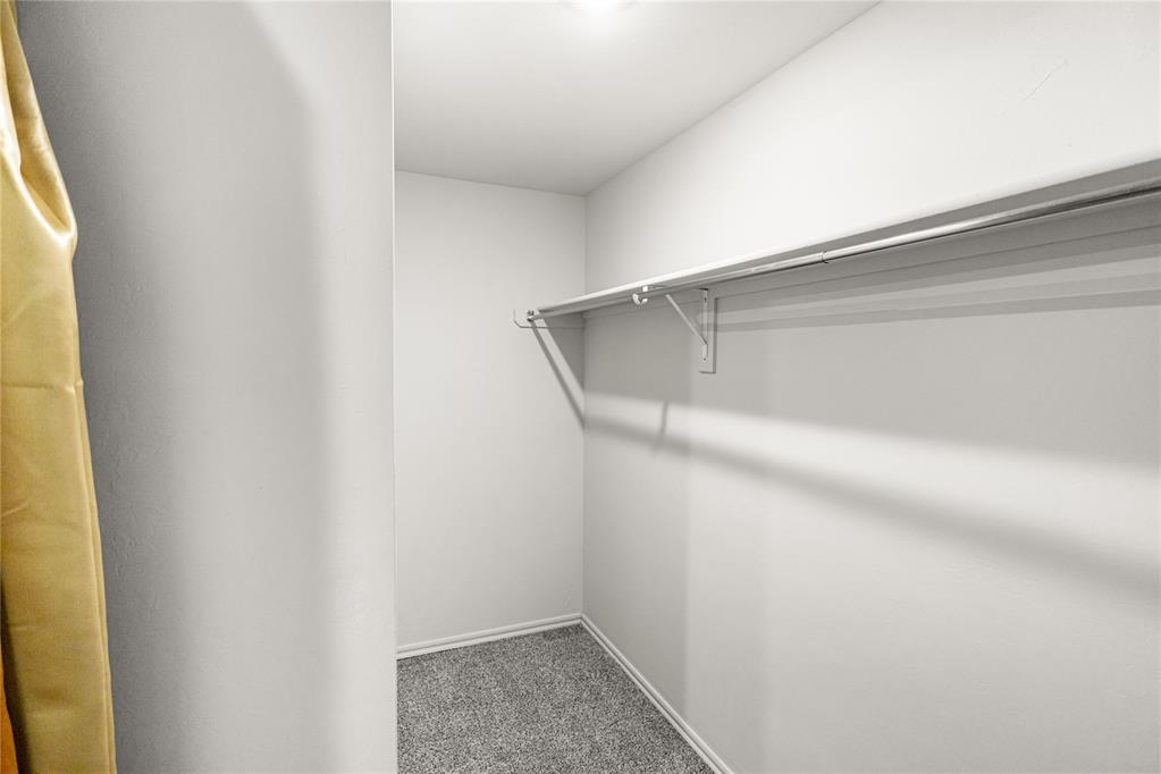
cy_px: 387
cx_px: 580
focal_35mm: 16
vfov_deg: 72.1
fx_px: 532
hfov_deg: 95.0
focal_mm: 11
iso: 200
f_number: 1.8
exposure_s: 1/50
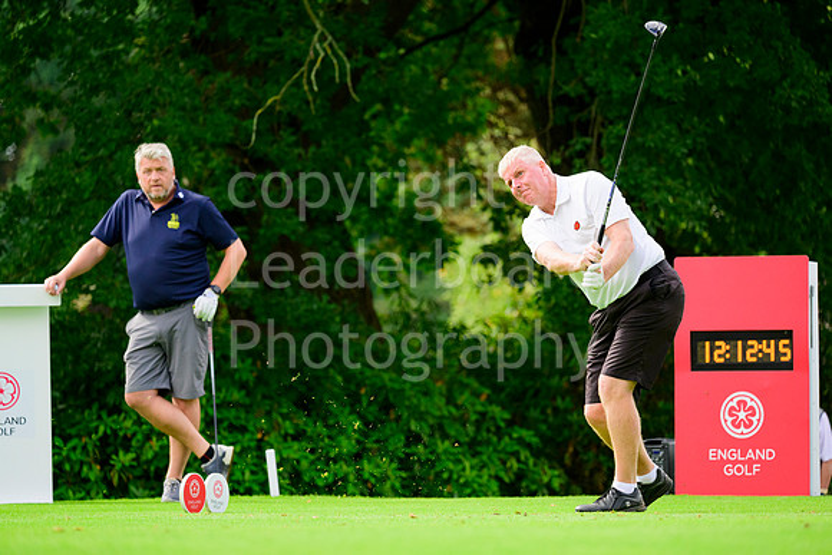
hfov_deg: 8.6
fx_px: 5548
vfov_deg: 5.7
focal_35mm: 240
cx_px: 416
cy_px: 278
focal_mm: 240
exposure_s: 1/2000
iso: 1600
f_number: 5
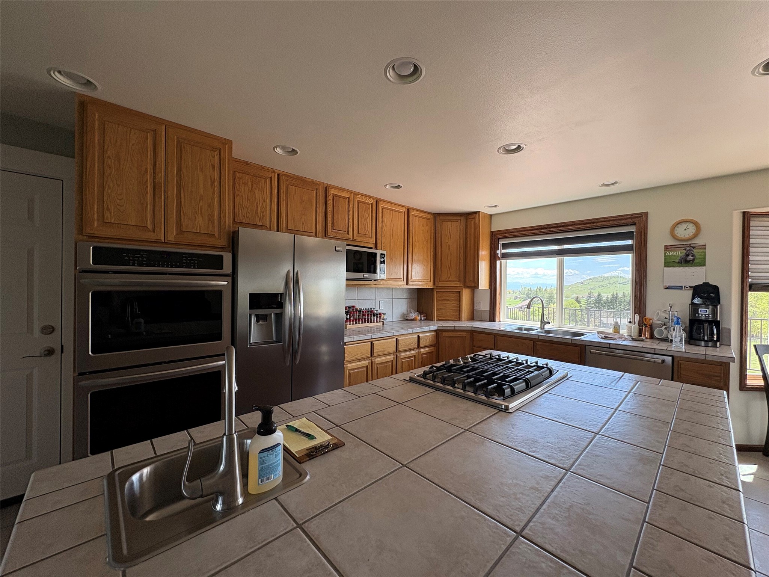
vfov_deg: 85.7
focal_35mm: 14
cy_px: 288
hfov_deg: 102.1
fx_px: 311
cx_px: 384
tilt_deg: -0.4
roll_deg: -0.6
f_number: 2.2
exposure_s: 1/100
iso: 40
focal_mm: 2.22
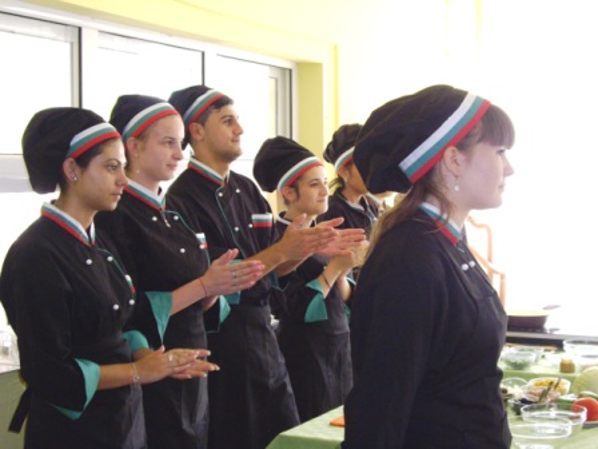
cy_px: 224
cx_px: 299
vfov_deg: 22.6
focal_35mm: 65
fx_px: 1123
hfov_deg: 29.8
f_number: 3.8
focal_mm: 13.7
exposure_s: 1/125
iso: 400
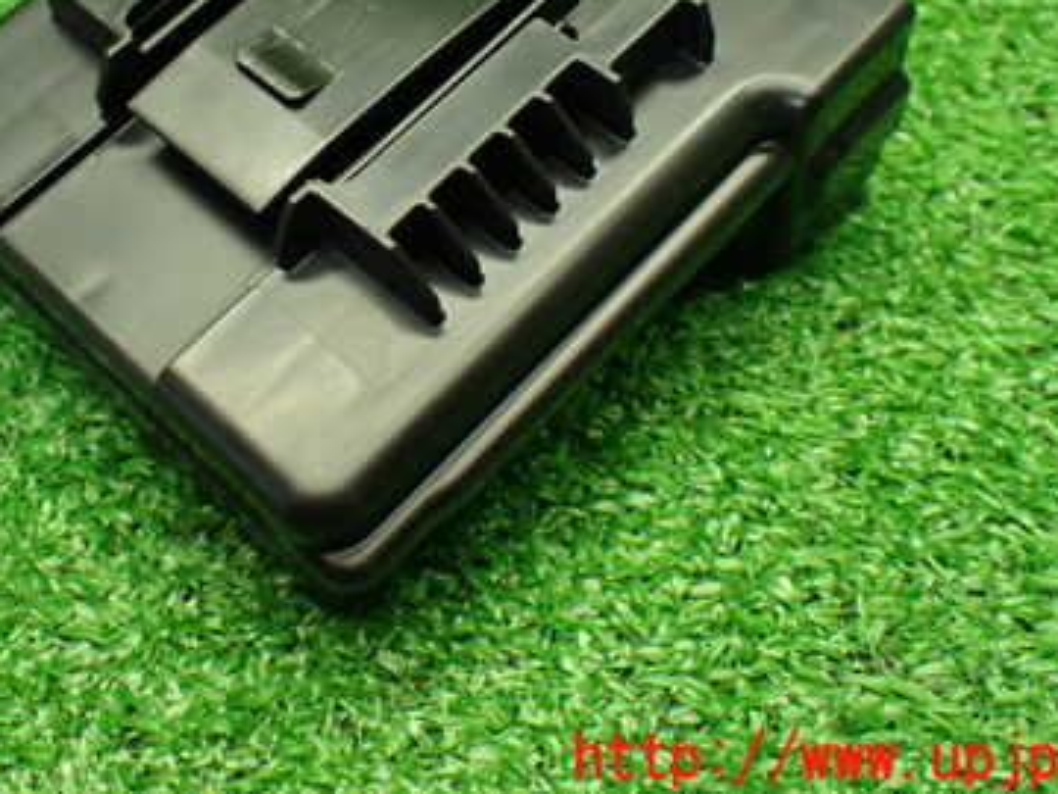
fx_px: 1528
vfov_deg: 28.4
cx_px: 356
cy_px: 135
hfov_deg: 37.8
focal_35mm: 50
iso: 800
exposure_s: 1/125
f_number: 2.3
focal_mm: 5.4
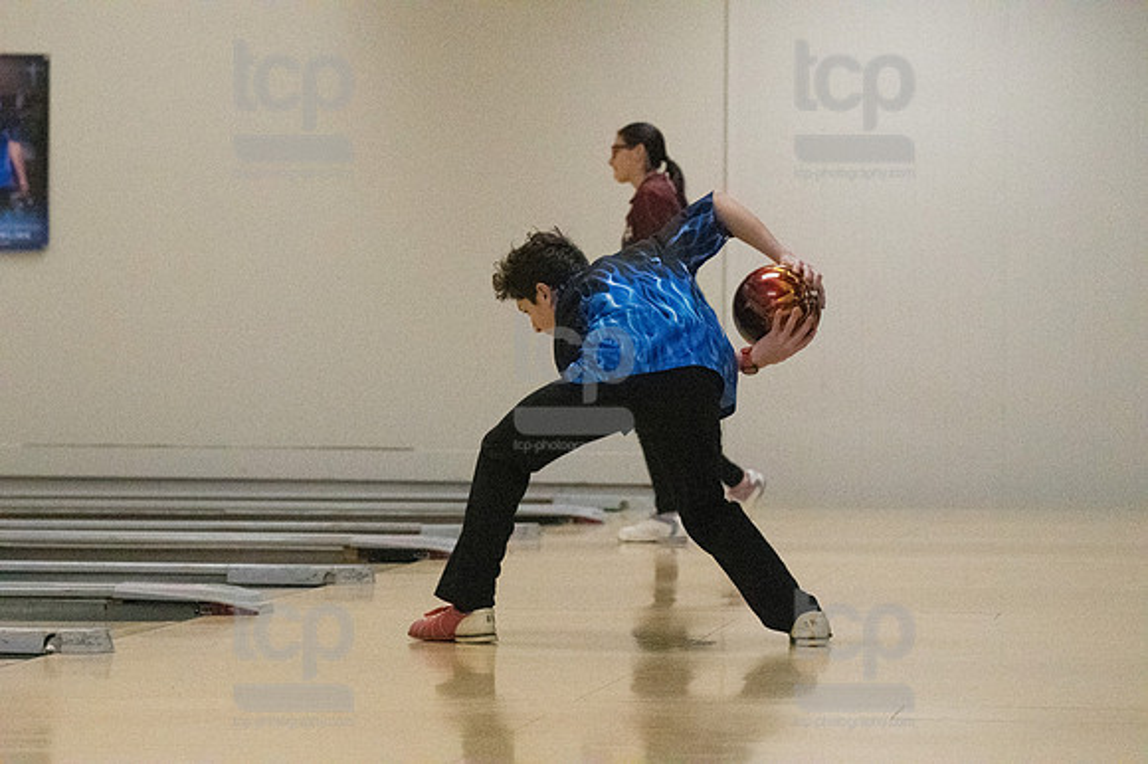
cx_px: 574
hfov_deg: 13.4
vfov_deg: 9.0
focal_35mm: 153
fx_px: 4876
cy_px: 382
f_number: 4
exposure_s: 1/1250
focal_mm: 102
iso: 10000
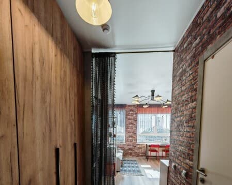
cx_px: 116
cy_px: 138
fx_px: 117
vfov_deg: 71.8
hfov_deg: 89.7
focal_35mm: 17
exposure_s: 1/50
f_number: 2
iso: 80
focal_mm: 1.82
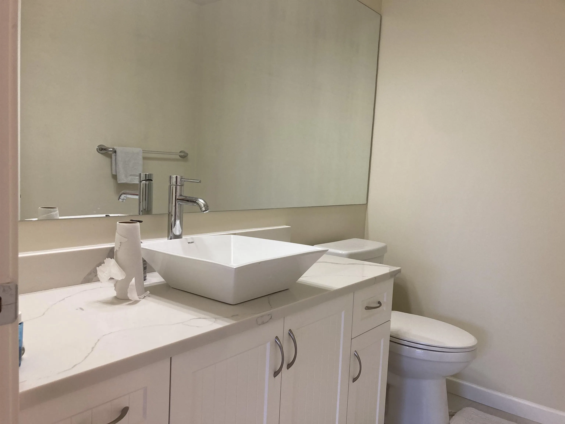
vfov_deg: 49.7
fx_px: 457
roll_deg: -3.3
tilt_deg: -5.4
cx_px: 282
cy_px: 212
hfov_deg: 63.4
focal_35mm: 28
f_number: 1.8
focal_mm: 3.99
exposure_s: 1/60
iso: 64
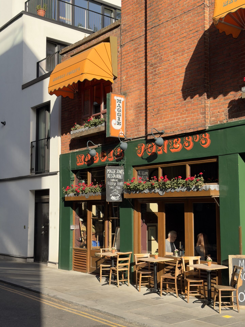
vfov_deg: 39.7
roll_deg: -0.1
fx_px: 453
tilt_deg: +5.5
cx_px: 122
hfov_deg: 30.3
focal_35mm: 48
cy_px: 164
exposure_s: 1/2494
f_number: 1.78
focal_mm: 6.76
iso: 100
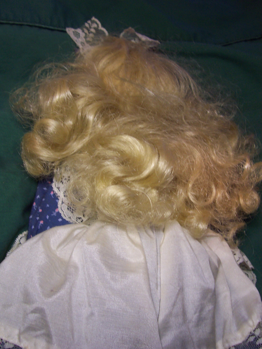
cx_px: 131
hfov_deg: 38.7
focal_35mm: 37
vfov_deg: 50.1
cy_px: 174
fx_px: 373
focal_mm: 5.6
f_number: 2.8
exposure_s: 1/30
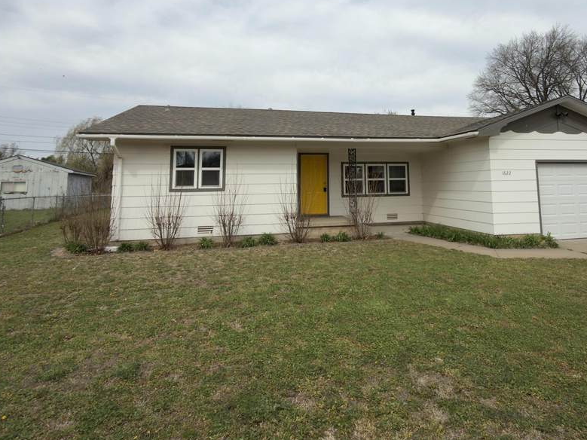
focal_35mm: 23
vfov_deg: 57.2
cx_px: 339
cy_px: 136
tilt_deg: +8.2
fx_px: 390
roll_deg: +1.1
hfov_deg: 73.5
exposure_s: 1/1227
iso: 16
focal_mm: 2.22
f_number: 2.2
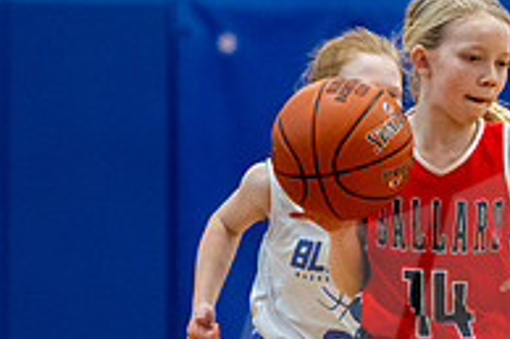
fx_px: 8337
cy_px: 357
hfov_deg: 3.5
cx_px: 429
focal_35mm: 589
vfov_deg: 2.3
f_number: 2.8
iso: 3200
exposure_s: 1/640
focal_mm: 140
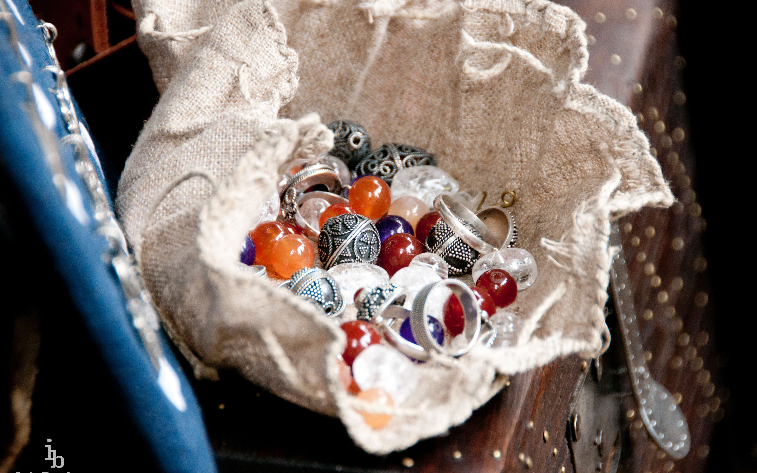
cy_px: 246
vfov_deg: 4.3
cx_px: 378
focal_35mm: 306
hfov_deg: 6.9
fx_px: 6313
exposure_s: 1/125
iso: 250
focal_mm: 200
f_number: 5.6
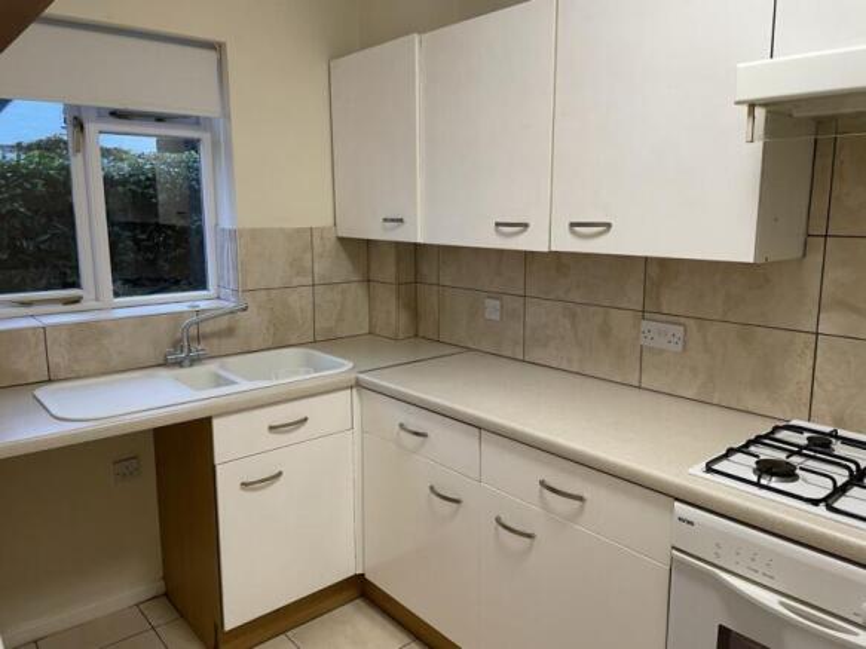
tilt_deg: -10.8
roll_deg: +0.1
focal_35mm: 26
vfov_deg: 53.0
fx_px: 650
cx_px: 433
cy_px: 324
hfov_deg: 67.3
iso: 80
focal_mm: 4.2
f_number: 1.6
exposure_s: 1/50
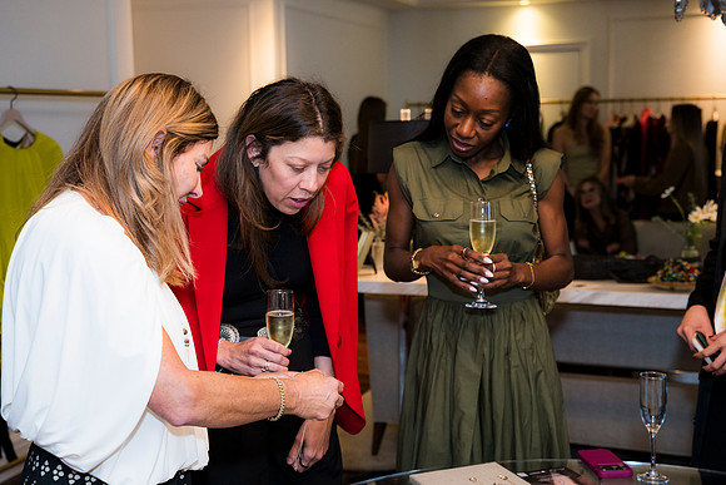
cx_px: 363
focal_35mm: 50
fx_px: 1009
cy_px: 242
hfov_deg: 39.6
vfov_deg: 27.0
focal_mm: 50
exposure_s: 1/100
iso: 800
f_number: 4.5
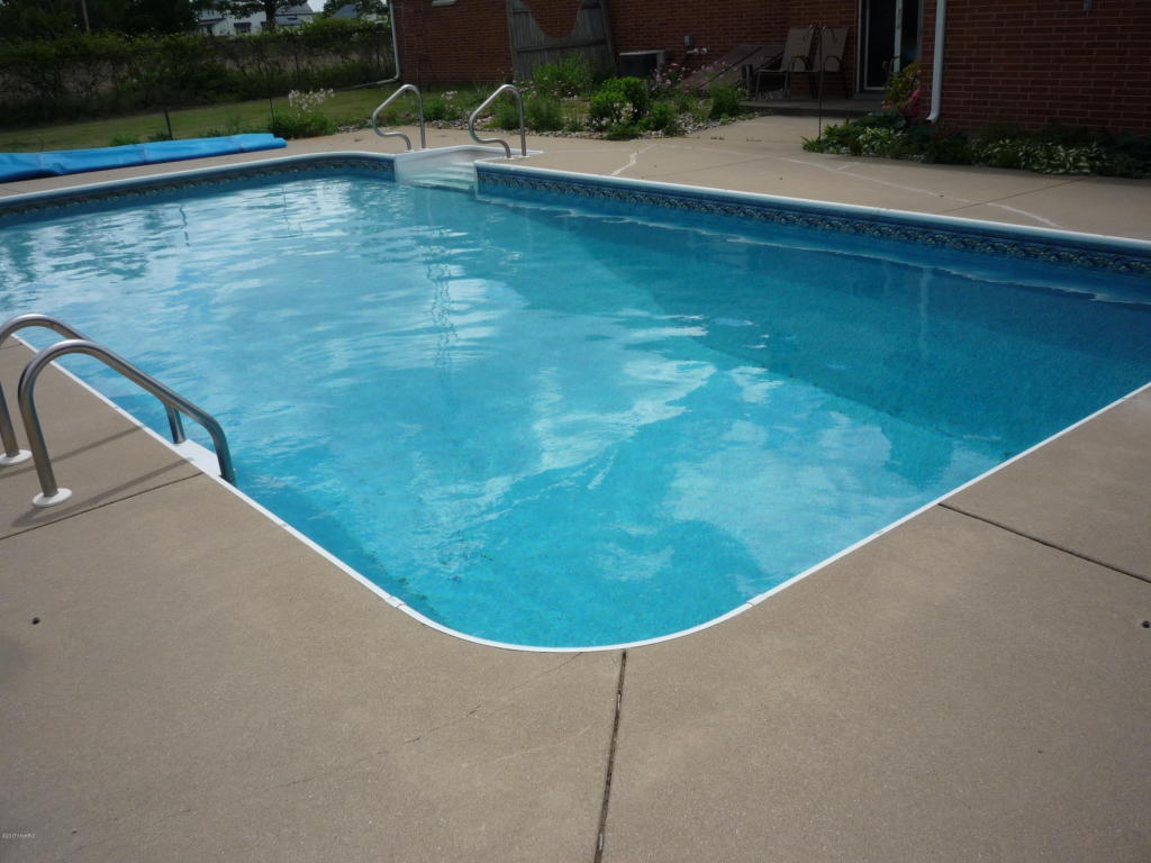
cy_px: 432
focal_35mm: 32
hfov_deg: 56.8
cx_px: 576
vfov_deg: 44.2
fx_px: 1064
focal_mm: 5.2
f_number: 5.6
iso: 100
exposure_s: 1/500
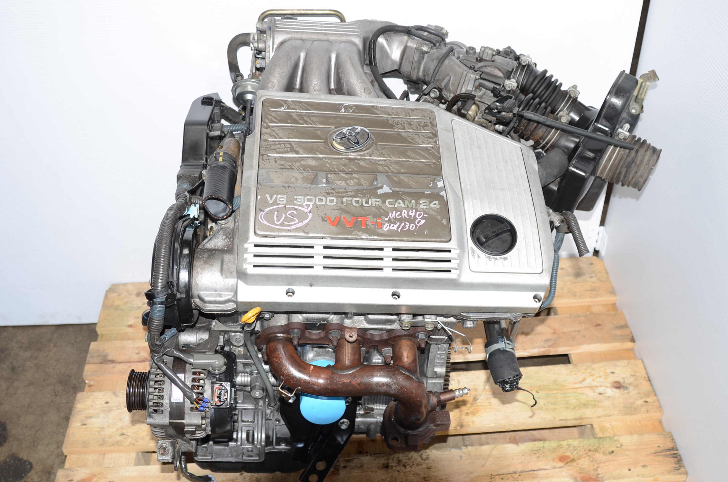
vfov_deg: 34.1
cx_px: 364
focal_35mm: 39
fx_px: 787
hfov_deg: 49.6
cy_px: 241
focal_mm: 26
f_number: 5
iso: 100
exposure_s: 1/60
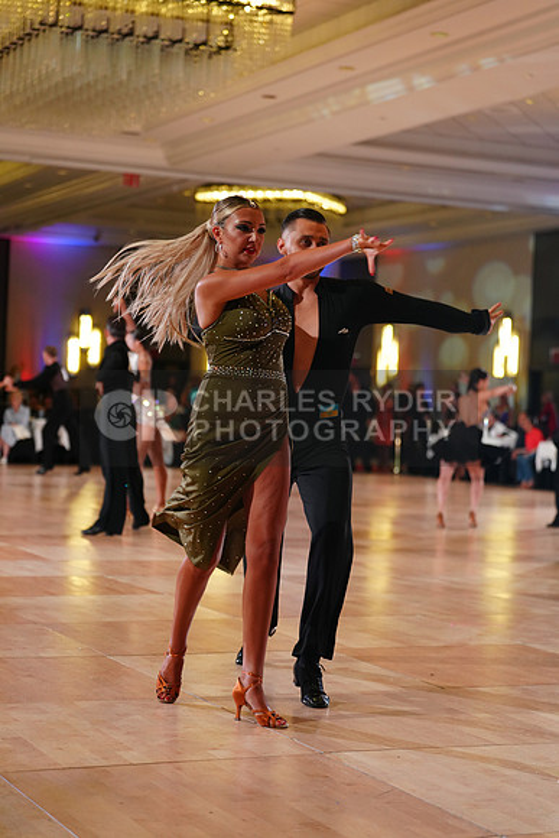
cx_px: 280
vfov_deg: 28.8
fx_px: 1629
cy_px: 419
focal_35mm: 70
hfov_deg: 19.5
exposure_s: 1/400
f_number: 2.8
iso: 1600
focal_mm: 70
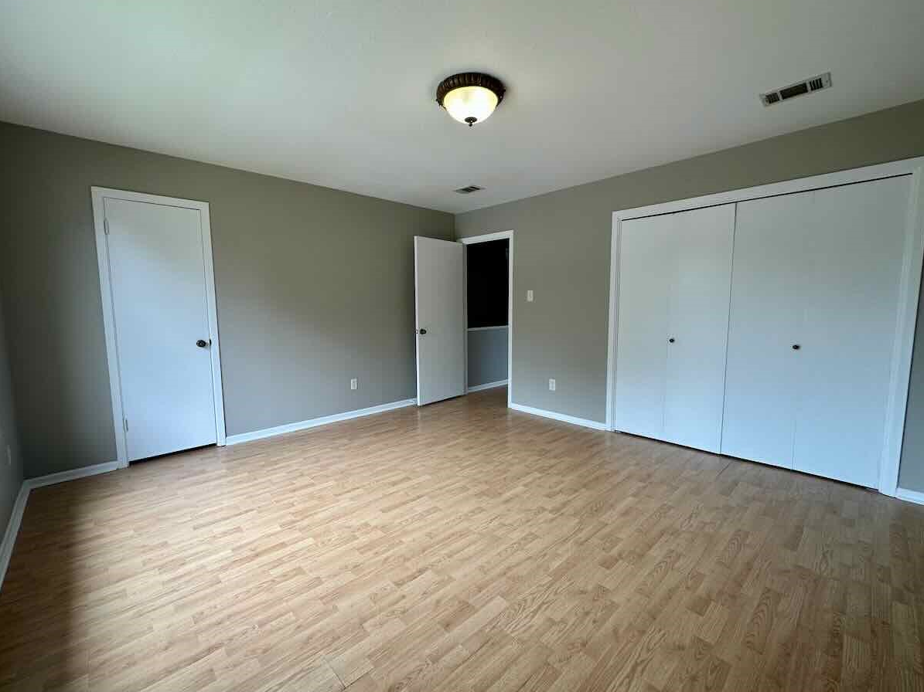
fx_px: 400
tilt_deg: -5.3
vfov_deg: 81.7
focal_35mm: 15
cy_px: 346
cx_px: 456
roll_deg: -0.7
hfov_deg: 98.2
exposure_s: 1/120
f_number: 2.2
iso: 80
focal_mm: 2.22
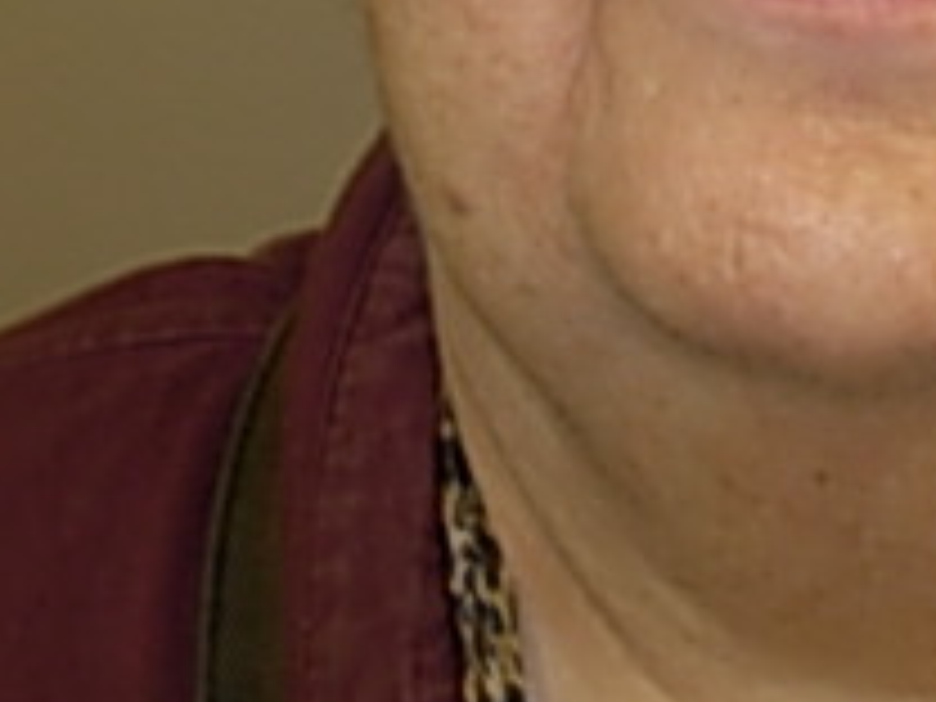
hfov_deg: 16.6
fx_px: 3164
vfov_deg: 12.1
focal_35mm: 117
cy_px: -328
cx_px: 860
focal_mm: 6.3
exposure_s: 1/22.6
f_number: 2.9
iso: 79
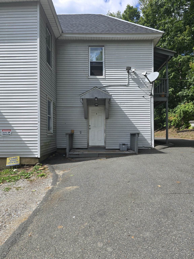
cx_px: 97
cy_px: 130
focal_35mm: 23
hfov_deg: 58.9
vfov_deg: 73.9
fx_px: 172
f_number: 1.7
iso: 12
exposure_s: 1/484
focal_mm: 6.3
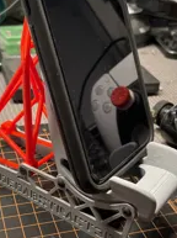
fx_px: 369
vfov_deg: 35.6
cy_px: 129
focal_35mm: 54
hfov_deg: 26.9
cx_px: 68
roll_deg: -5.2
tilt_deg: -30.2
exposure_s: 1/60
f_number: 1.6
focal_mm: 4.2
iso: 250
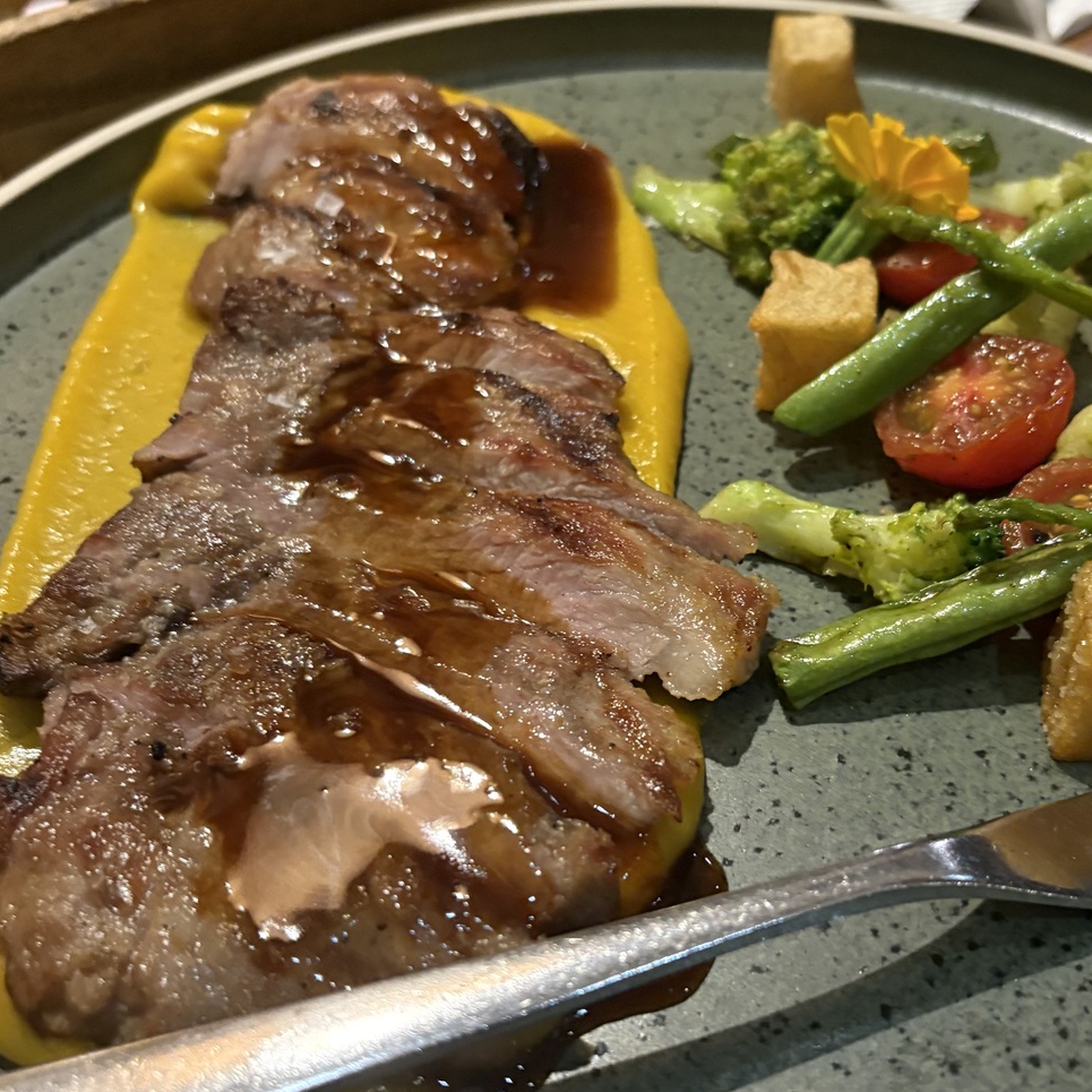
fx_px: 1428
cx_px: 691
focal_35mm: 40
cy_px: 551
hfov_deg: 41.5
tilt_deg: -40.7
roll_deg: +2.2
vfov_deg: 41.9
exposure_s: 1/40
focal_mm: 5.96
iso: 400
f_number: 1.6
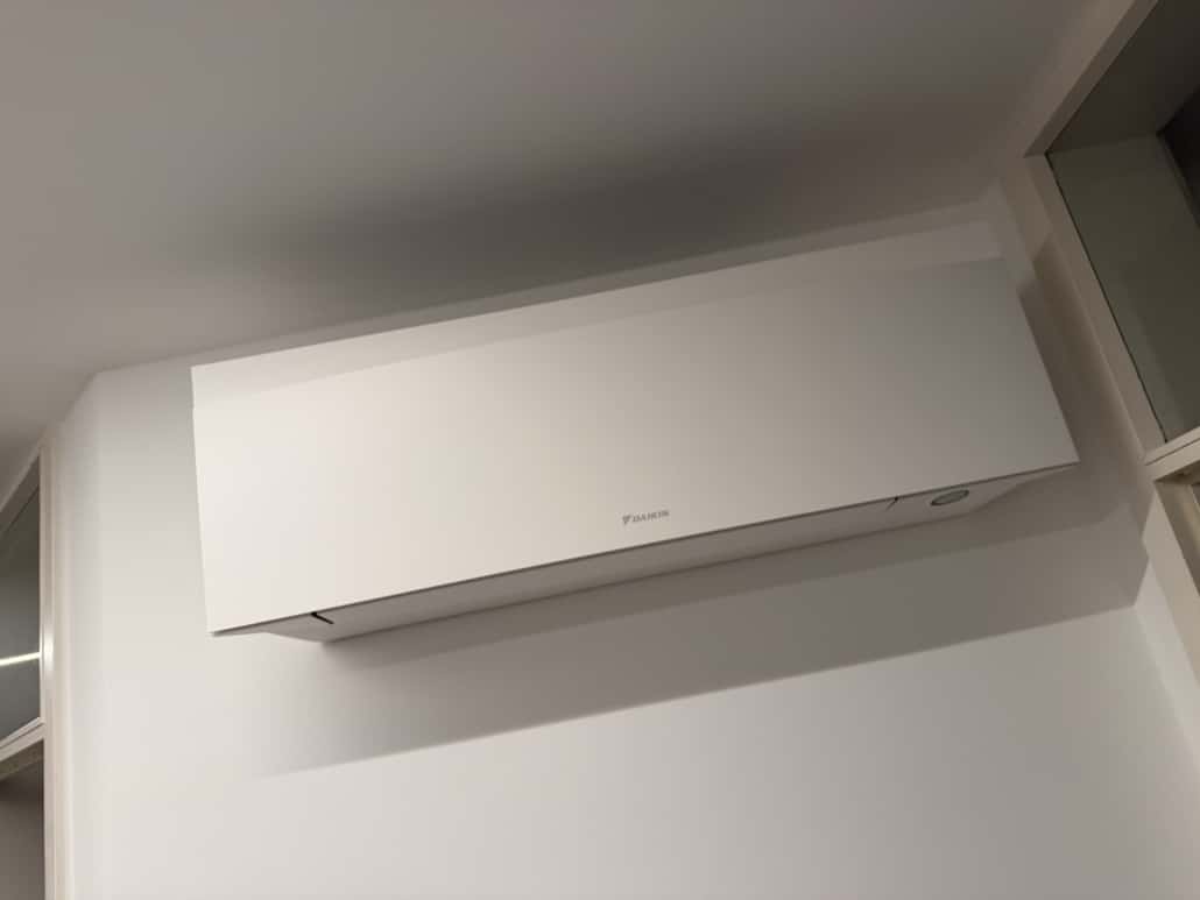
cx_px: 600
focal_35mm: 24
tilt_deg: +18.7
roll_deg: +12.2
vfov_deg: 56.8
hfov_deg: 71.6
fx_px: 832
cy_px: 450
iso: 200
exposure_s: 1/67
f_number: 1.78
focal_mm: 6.76
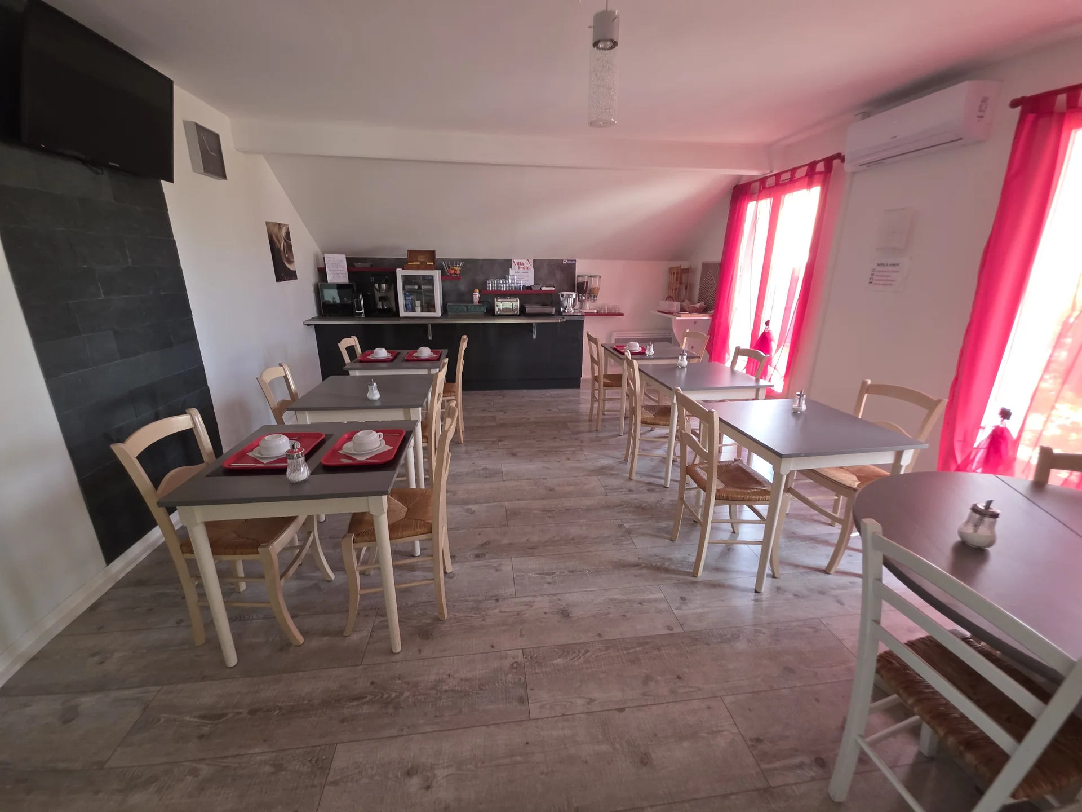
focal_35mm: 13
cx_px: 541
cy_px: 406
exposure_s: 1/50
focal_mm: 2.2
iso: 160
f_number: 1.9
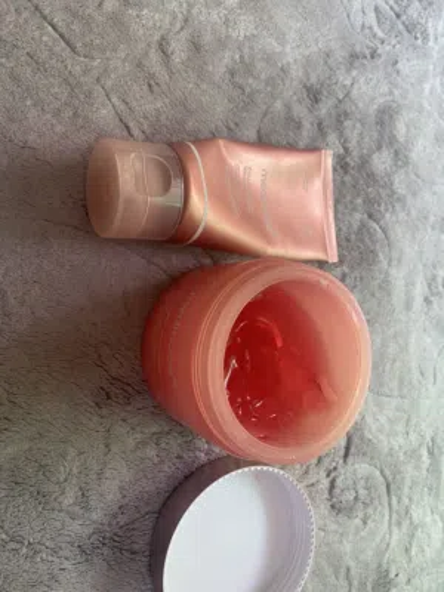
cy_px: 296
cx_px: 222
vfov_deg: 67.3
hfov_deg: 53.1
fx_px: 445
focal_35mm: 26
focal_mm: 4.25
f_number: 1.8
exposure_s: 1/95
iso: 125
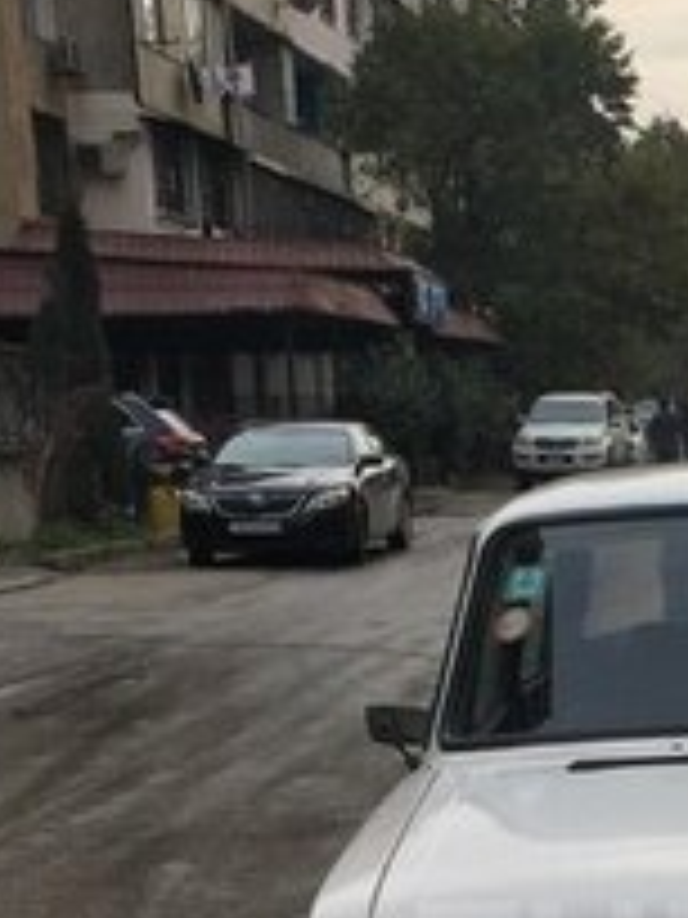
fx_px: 2491
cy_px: 970
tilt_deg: -13.9
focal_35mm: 94
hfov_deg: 15.1
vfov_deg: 20.1
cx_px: 877
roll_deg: +1.3
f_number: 2.2
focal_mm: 4.15
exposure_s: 1/769
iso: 25
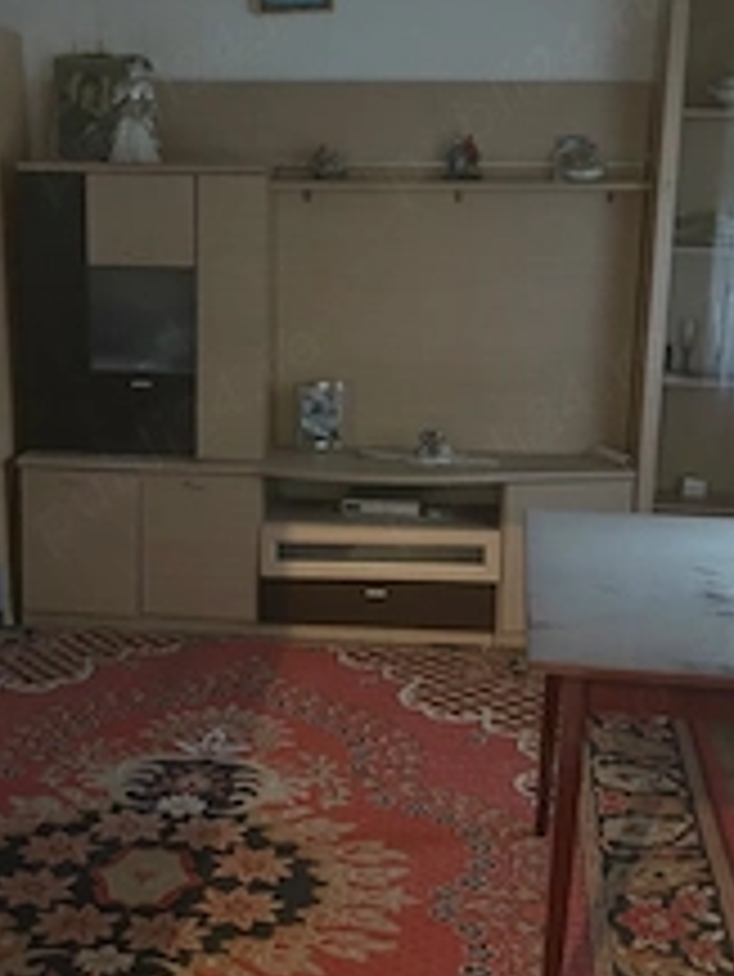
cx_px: 266
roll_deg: +1.0
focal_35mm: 46
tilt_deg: -11.5
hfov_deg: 31.4
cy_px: 490
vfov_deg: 41.2
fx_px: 1299
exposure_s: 1/25
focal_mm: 5.1
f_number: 1.6
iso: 800
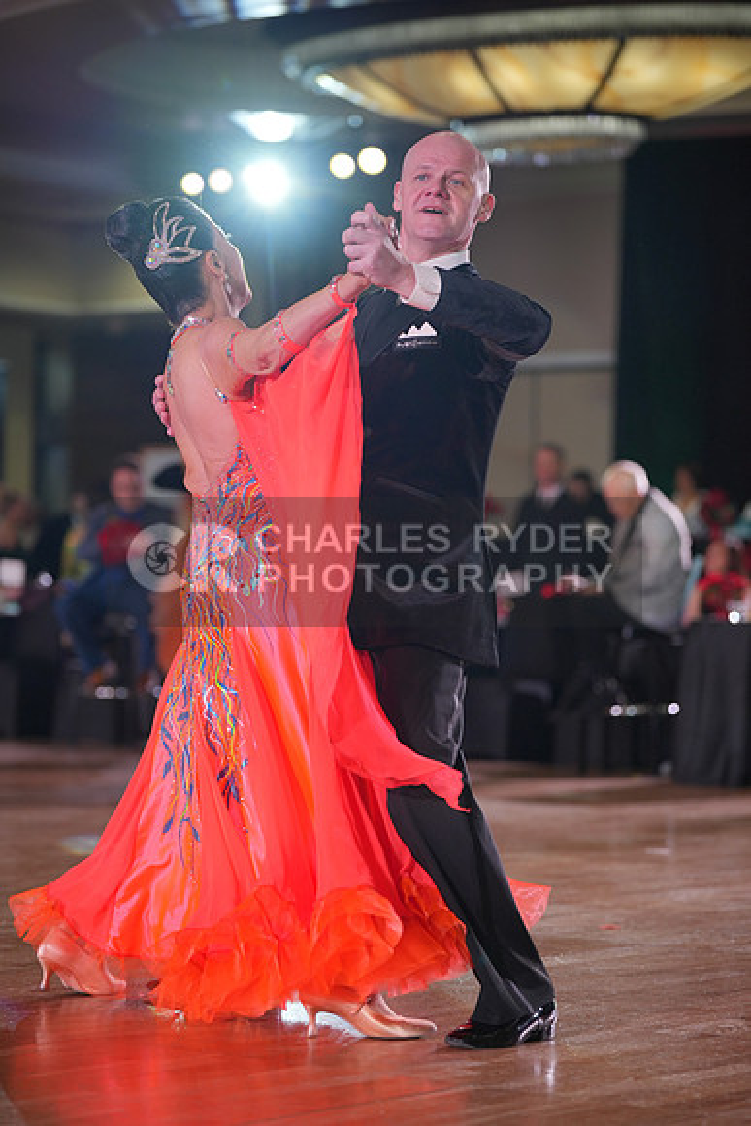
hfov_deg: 12.7
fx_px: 3377
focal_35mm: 108
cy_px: 563
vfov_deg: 18.9
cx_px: 376
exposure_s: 1/400
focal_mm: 108
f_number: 2.8
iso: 640
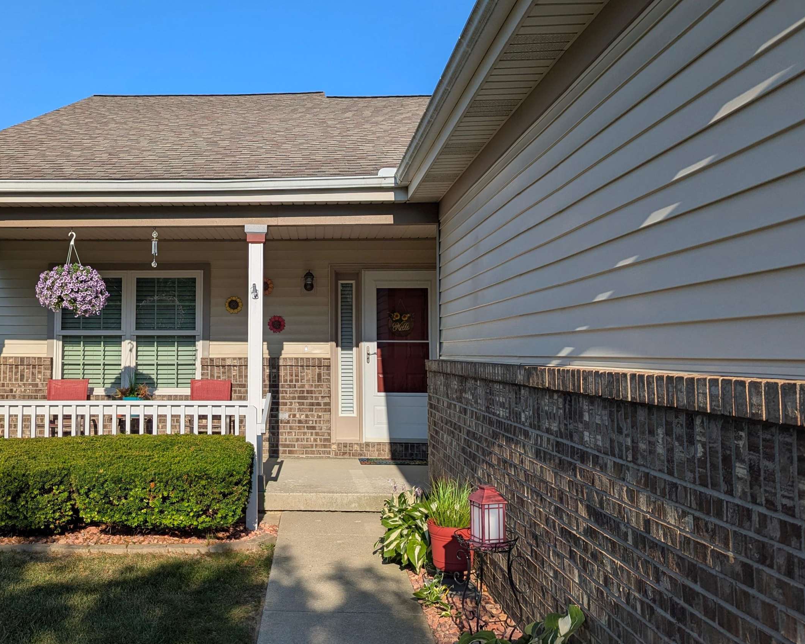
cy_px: 305
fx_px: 810
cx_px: 271
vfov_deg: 43.3
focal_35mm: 34
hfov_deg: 51.9
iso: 46
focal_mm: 6.81
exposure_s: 1/3236
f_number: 1.85
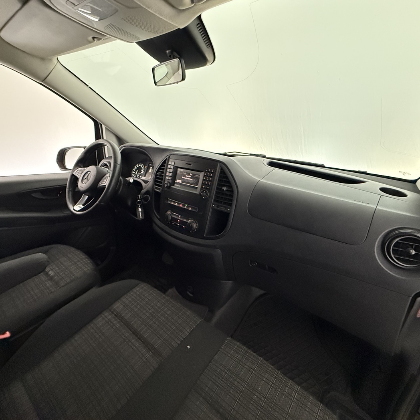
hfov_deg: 84.0
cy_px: 204
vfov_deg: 83.9
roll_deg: -1.2
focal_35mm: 17
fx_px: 233
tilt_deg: -20.2
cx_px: 208
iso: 1000
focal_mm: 2.22
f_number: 2.2
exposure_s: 1/50
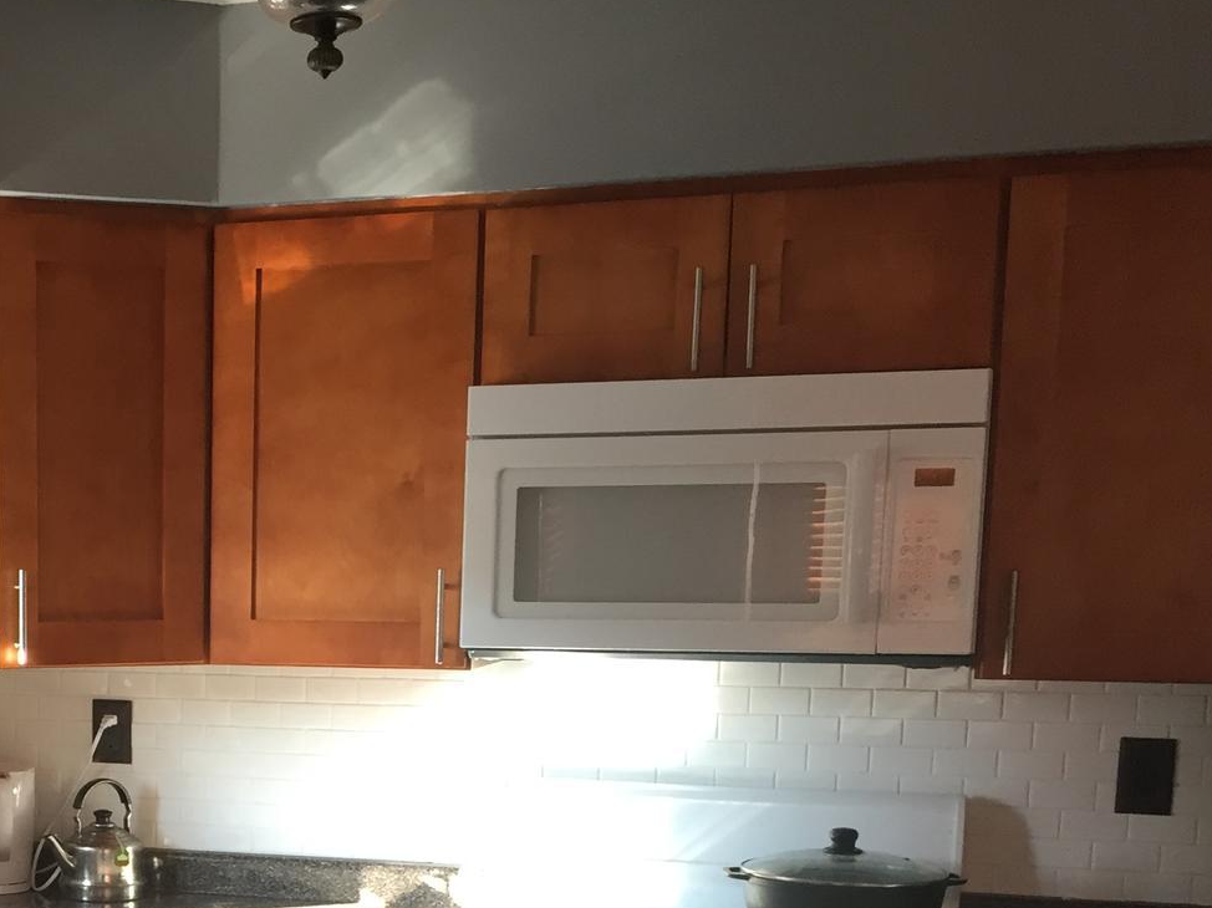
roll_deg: -1.0
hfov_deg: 30.1
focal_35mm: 61
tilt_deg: -9.9
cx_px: 76
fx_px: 2135
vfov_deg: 23.1
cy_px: 887
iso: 64
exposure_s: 1/30
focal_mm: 4.15
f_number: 2.2
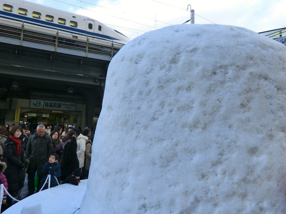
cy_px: 107
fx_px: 206
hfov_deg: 69.5
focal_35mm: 25
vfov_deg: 54.7
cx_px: 148
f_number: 3.2
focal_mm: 4.3
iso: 80
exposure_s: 1/320
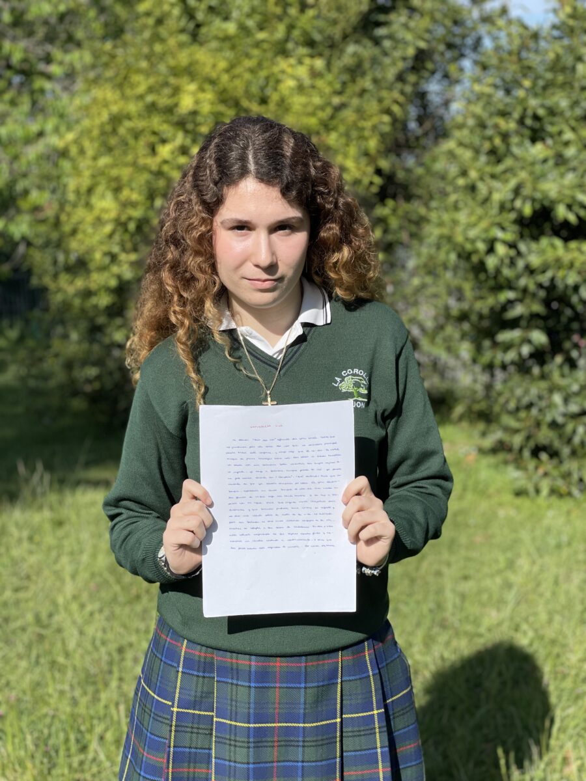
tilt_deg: -9.6
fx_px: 1174
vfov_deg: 36.8
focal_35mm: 52
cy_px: 390
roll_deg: +1.4
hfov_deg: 28.0
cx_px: 293
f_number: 2
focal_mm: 6
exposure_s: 1/2994
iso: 32
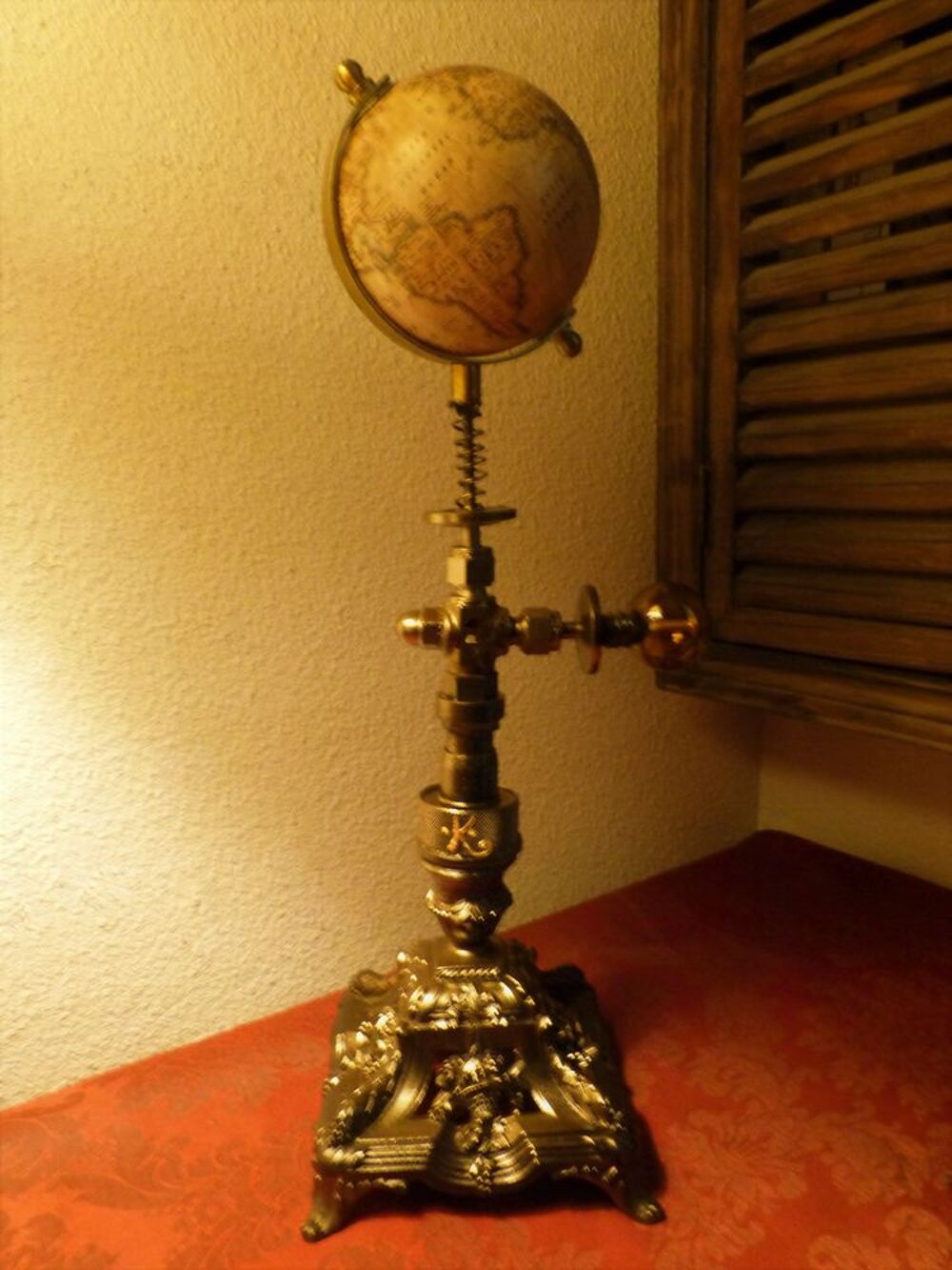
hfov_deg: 54.9
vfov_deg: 69.4
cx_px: 476
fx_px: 917
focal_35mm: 25
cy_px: 635
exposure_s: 1/10
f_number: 2.8
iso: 400
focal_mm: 4.5
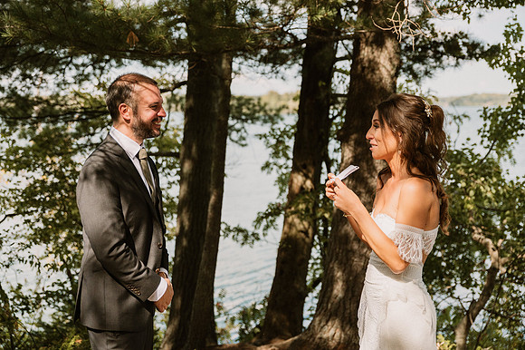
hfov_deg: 34.8
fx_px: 838
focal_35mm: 57
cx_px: 253
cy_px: 167
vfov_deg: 23.6
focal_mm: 55
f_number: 2.8
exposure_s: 1/8000
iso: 800
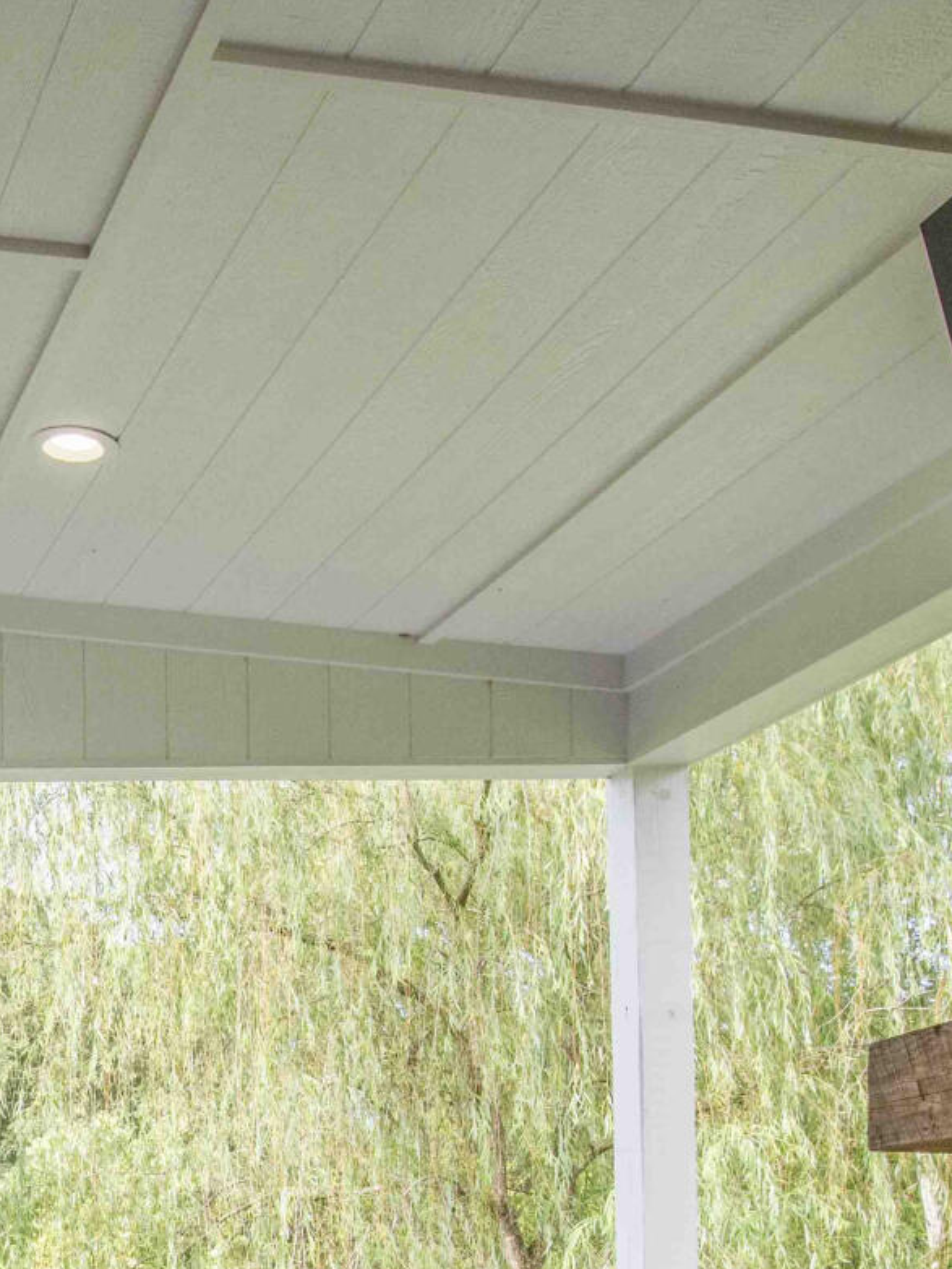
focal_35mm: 59
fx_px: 2162
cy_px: 1402
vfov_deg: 29.4
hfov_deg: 22.0
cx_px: -334
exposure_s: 1/160
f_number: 10
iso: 500
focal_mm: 16
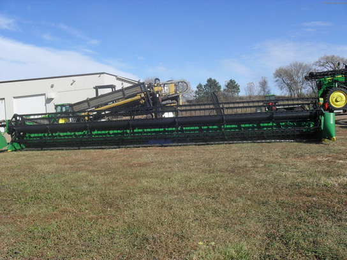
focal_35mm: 35
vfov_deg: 40.7
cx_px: 174
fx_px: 351
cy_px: 130
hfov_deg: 52.6
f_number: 8.4
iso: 100
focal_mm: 6.3
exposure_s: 1/250
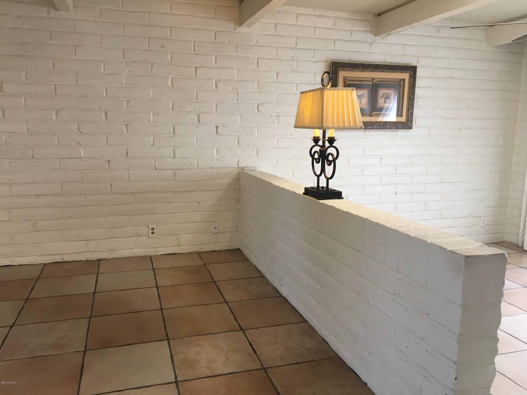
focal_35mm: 29
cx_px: 264
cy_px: 198
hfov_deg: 61.7
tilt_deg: -9.4
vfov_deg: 48.2
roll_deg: -1.5
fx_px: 442
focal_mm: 4.15
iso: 64
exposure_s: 1/30
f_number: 2.2
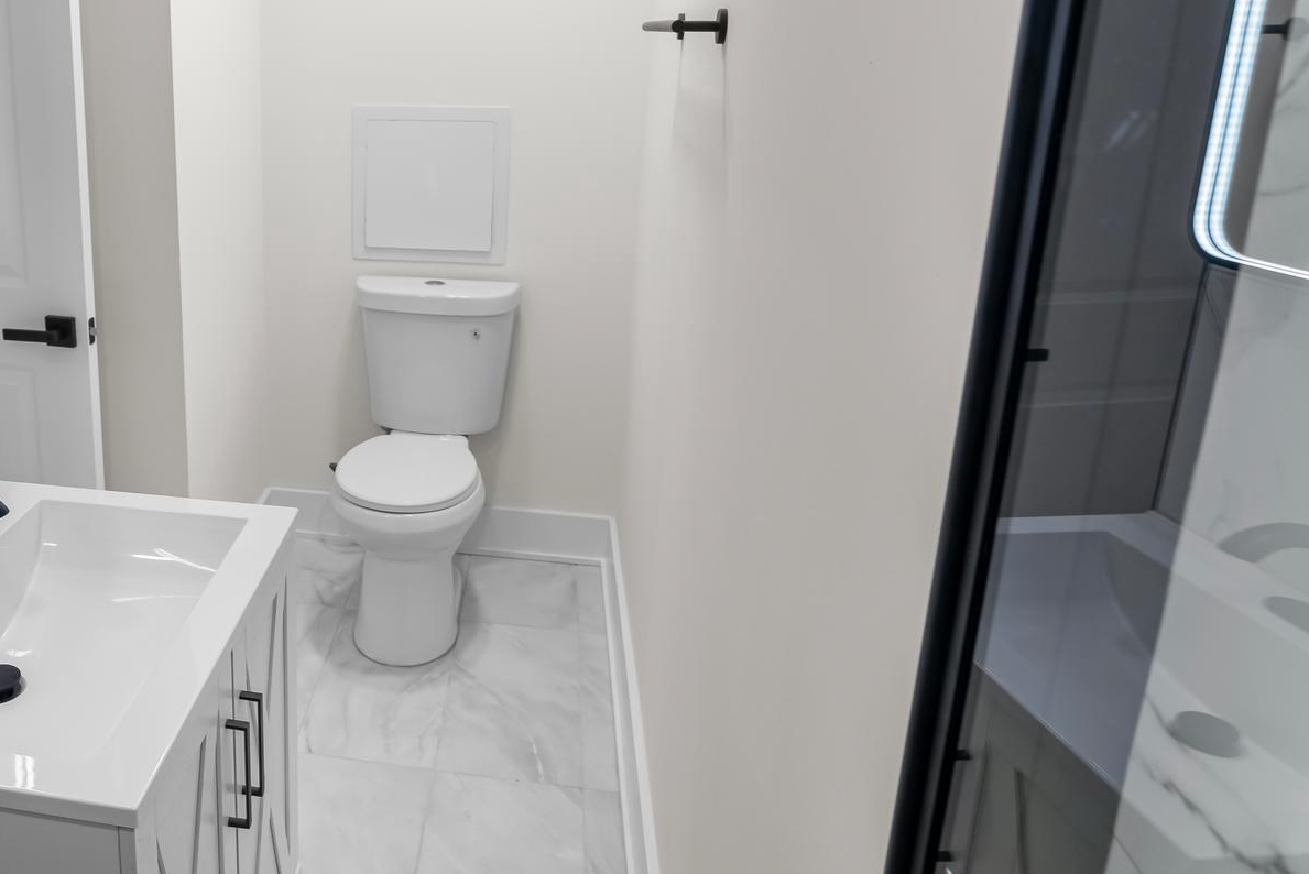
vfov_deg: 41.9
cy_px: 310
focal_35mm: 31
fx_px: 1128
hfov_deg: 57.3
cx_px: 332
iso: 100
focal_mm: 18
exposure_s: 1/6
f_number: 8
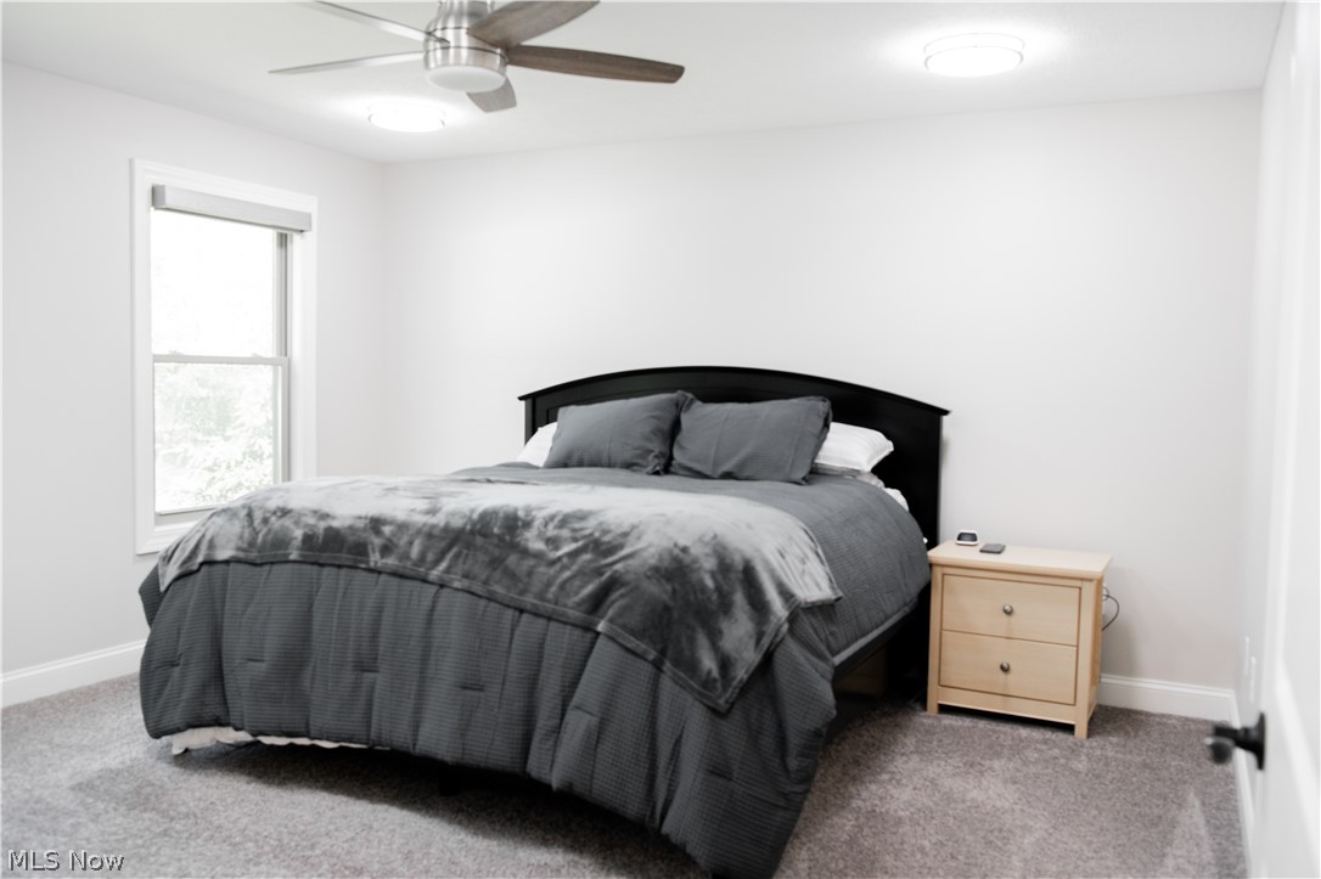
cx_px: 660
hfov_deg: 62.0
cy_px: 440
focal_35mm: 30
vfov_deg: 43.6
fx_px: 1100
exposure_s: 1/50
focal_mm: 30
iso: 1250
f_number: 5.6
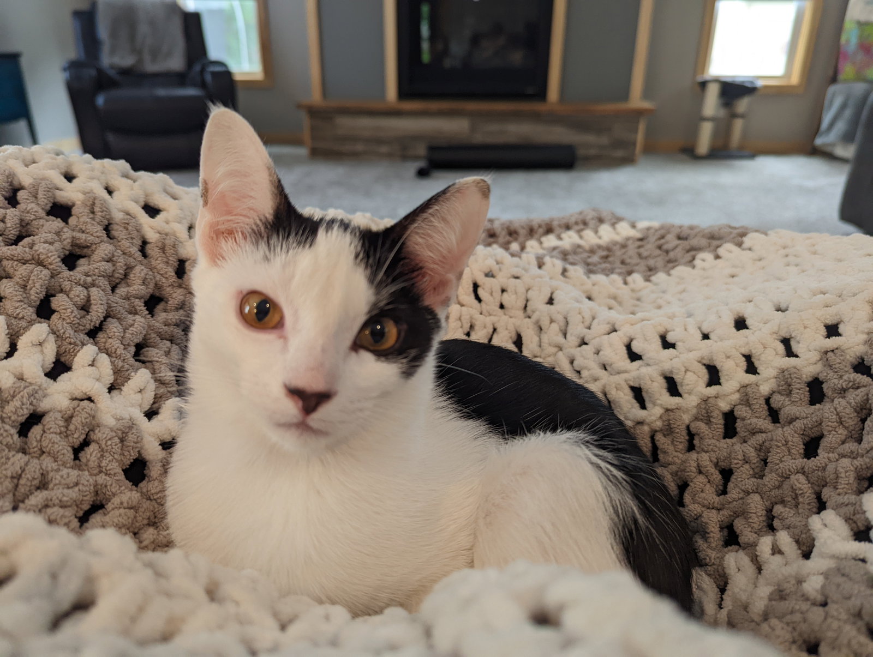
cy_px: 328
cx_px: 436
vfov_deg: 56.9
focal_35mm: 24
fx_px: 606
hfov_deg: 71.5
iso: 349
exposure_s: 1/120
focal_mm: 6.81
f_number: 1.85
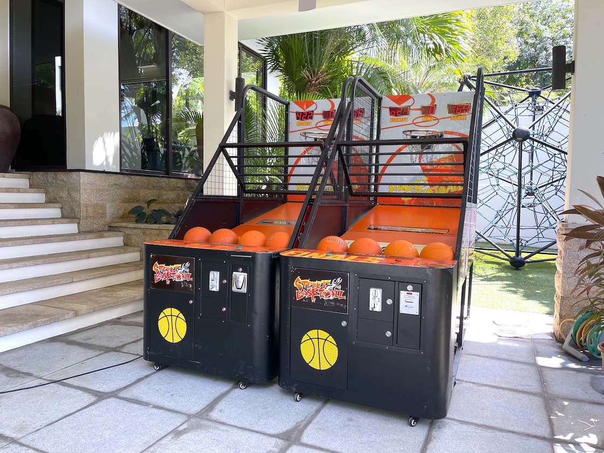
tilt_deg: -1.9
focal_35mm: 26
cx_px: 302
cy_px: 226
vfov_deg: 53.1
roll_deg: -0.9
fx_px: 454
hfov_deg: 67.3
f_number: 1.6
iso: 32
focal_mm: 5.1
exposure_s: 1/121
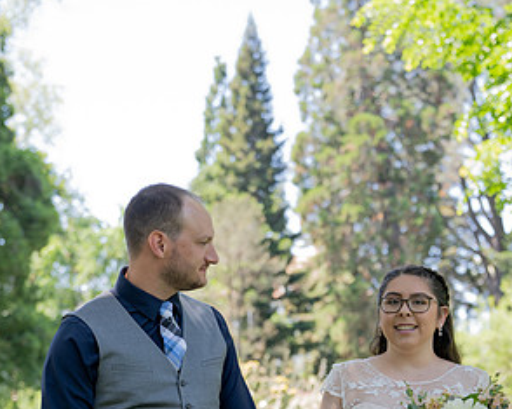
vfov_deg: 21.8
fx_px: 1045
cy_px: 345
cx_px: 258
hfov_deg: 27.5
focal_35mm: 69
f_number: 2.8
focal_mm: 48
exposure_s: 1/320
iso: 250
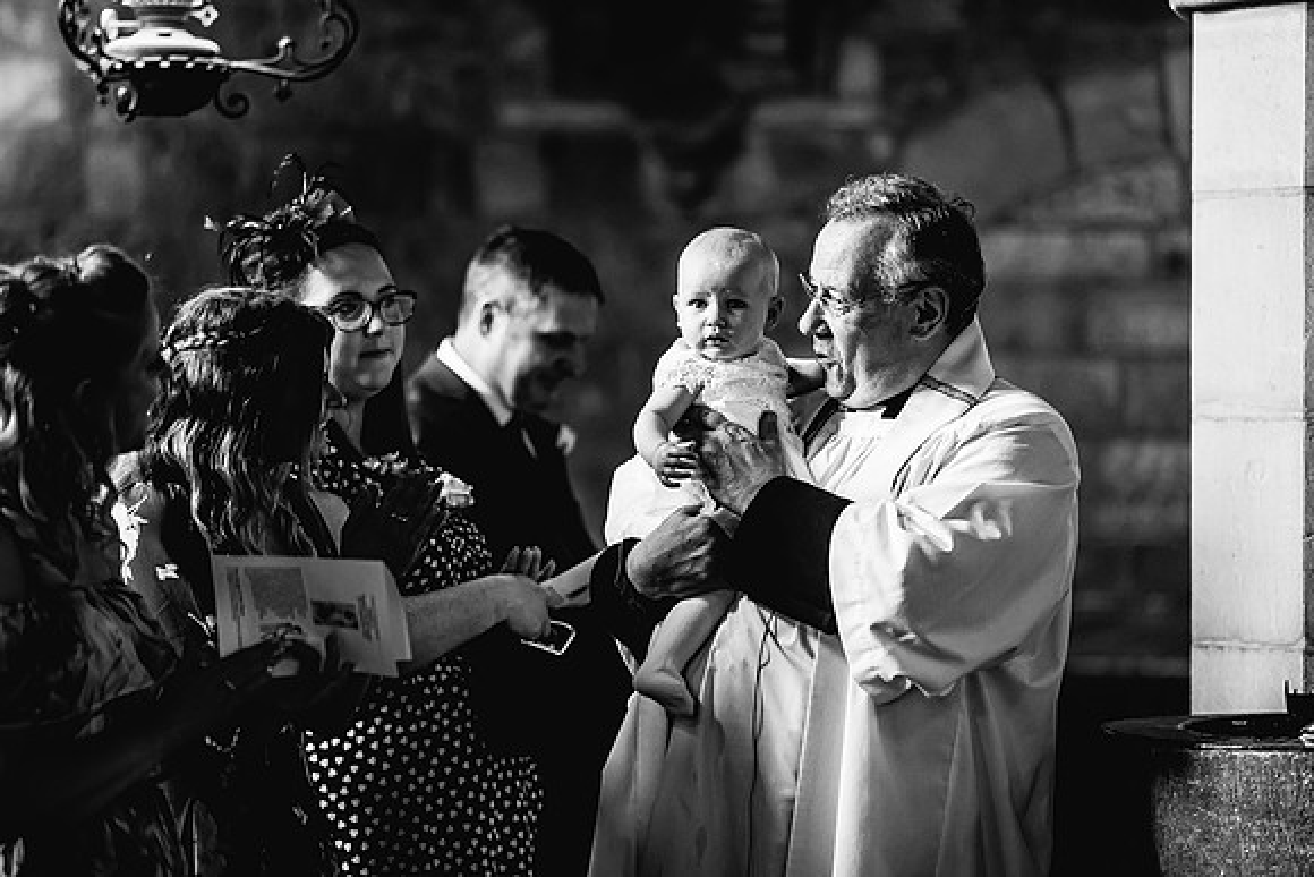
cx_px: 657
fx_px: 5050
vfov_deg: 9.9
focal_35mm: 138
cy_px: 439
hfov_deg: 14.8
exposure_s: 1/320
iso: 3200
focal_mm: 135
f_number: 2
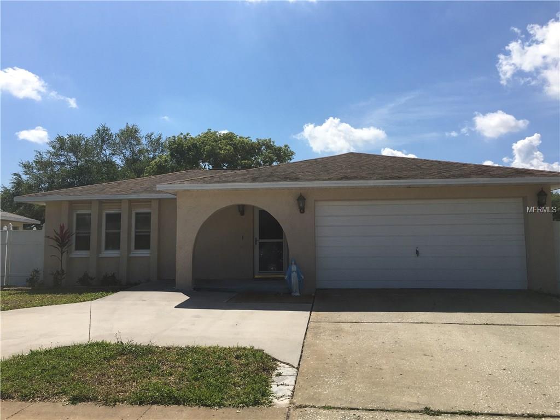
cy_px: 210
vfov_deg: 48.2
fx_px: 469
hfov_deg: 61.7
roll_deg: +0.3
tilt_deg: +6.2
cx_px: 280
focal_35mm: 29
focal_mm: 4.15
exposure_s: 1/2331
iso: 25
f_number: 2.2
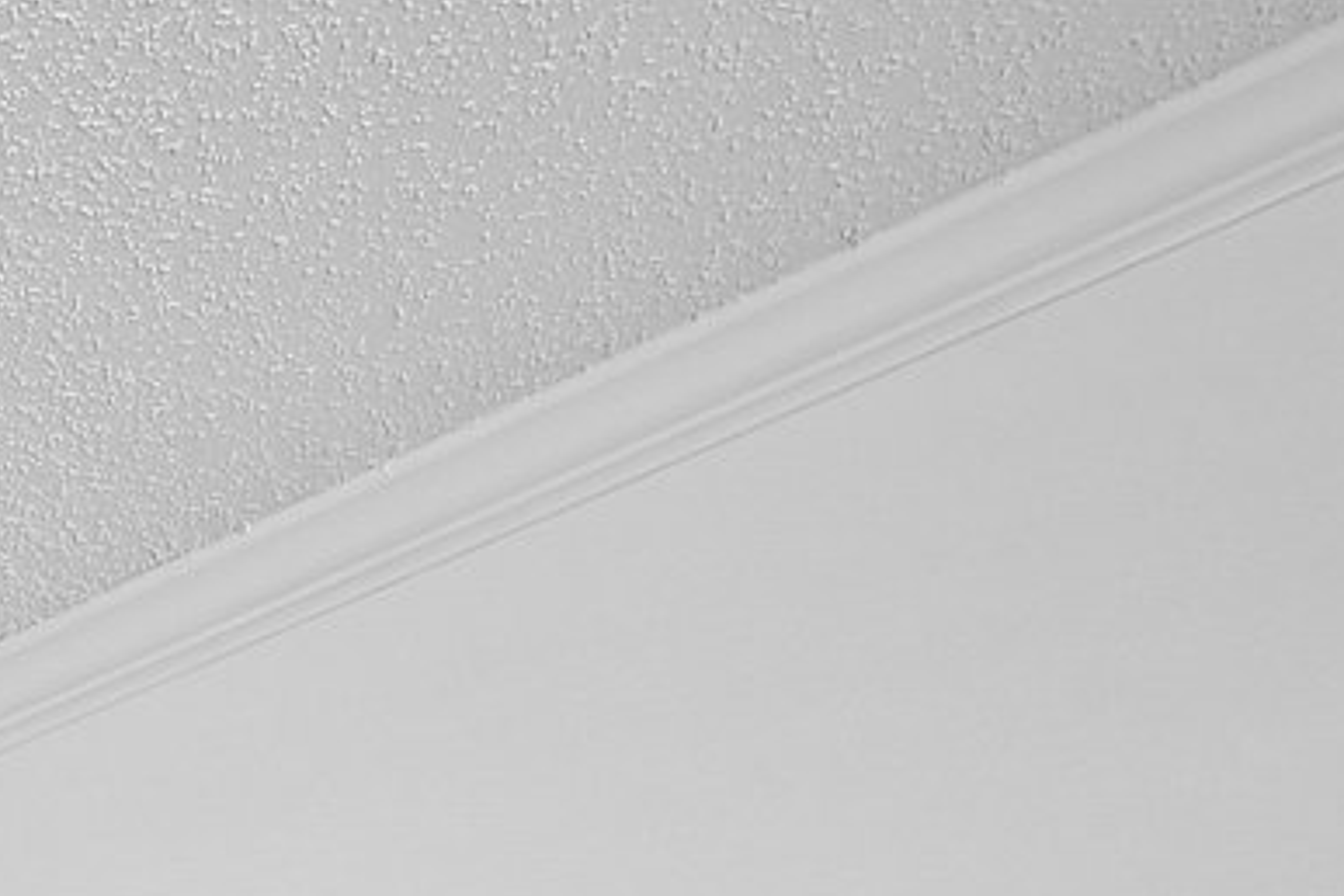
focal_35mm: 74
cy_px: 2197
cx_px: -1608
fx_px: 2762
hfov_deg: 16.7
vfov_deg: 13.3
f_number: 8
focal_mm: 14
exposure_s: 1/15
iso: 450
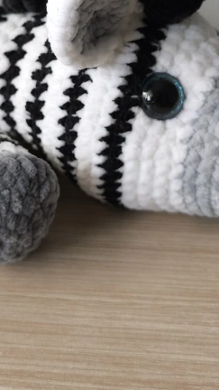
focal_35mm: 58
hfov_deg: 20.6
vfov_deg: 35.1
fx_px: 599
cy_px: 88
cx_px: 64
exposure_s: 1/100
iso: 320
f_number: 1.6
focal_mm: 6.57
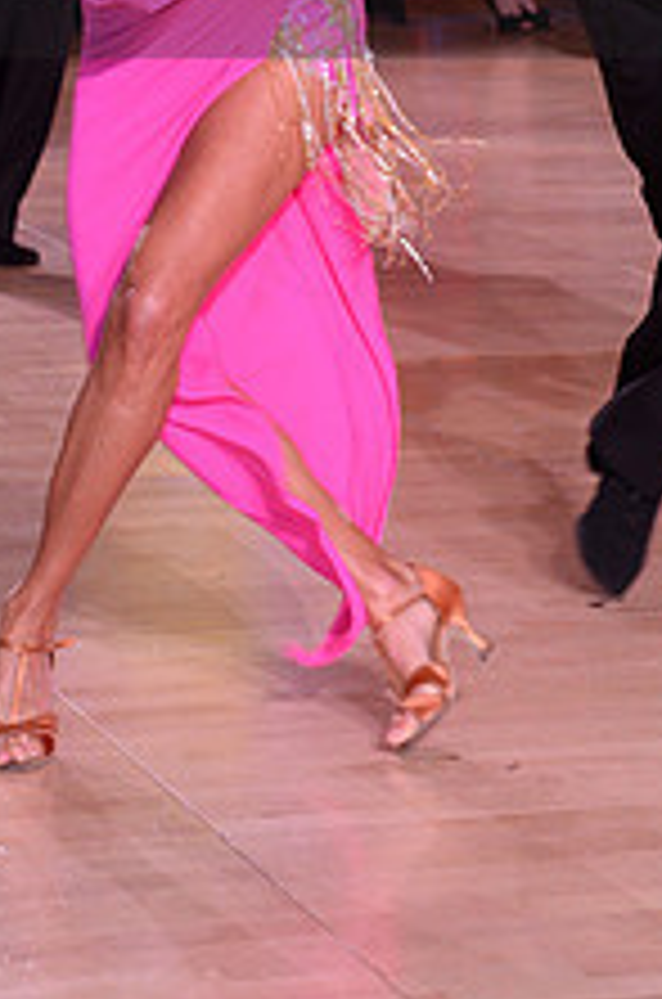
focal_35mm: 183
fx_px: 5071
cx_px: 372
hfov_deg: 7.5
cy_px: -90
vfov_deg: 11.1
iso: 2000
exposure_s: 1/250
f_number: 5.6
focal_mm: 70
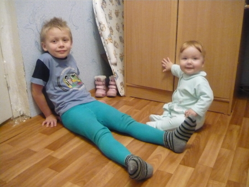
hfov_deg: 55.3
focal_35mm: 33
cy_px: 94
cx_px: 124
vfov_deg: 43.0
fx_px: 238
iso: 1250
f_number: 2.8
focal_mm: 5.5
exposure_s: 1/25
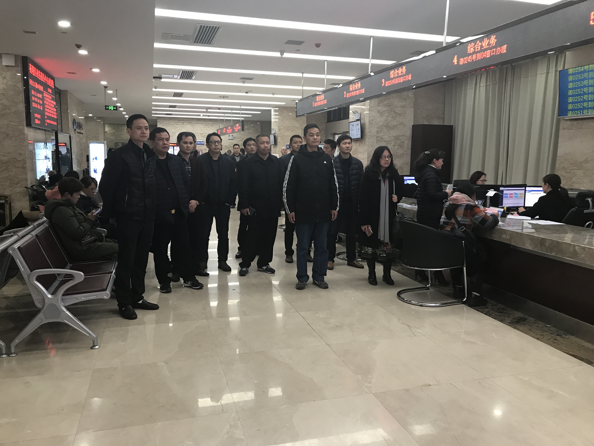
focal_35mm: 28
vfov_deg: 49.7
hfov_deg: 63.4
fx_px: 480
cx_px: 297
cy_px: 223
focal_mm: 3.99
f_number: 1.8
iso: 40
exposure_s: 1/30
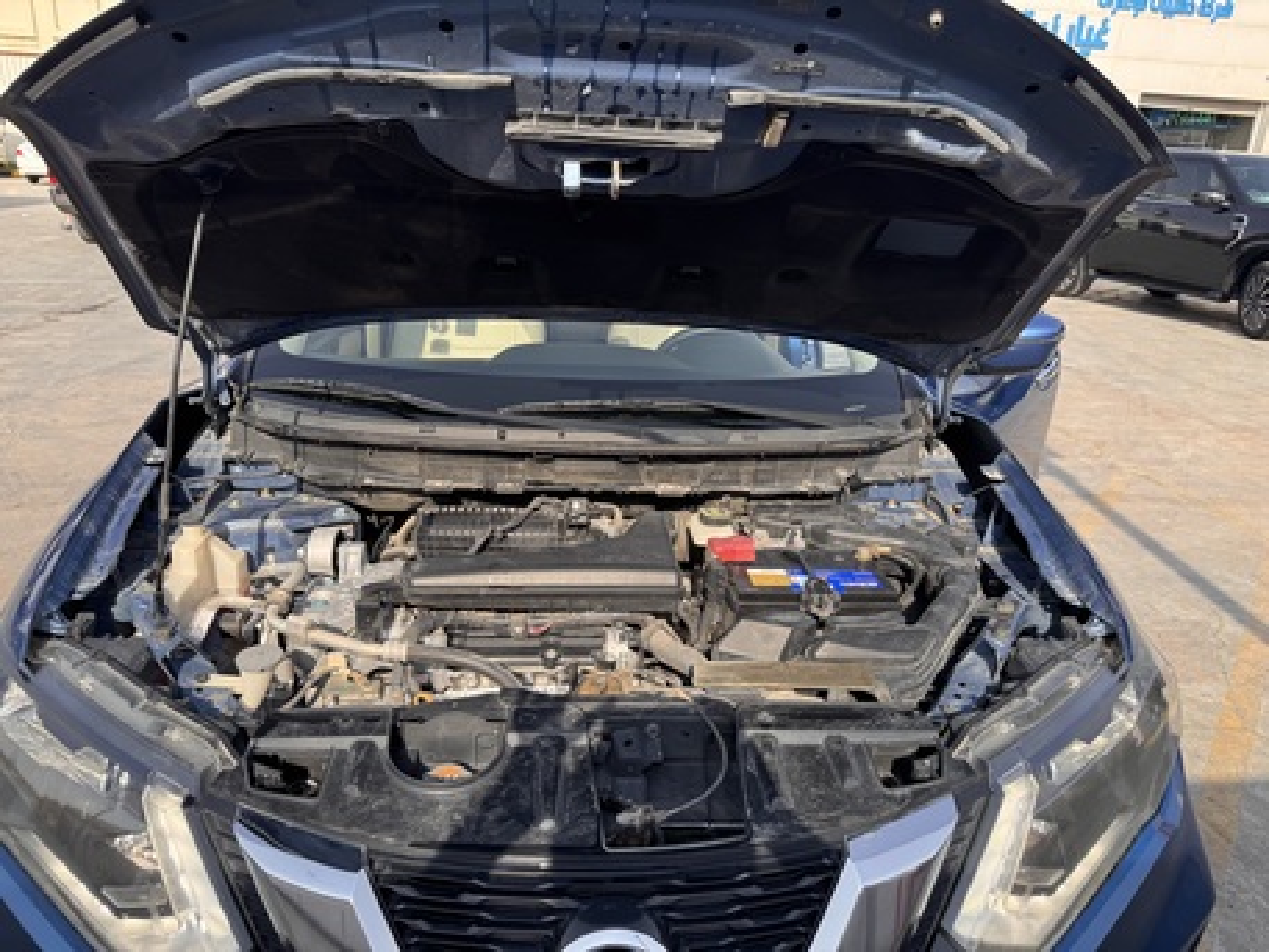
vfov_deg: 56.8
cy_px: 476
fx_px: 880
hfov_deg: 71.6
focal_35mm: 24
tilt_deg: -19.1
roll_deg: -2.9
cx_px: 634
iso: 80
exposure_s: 1/1597
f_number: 1.78
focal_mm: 6.76
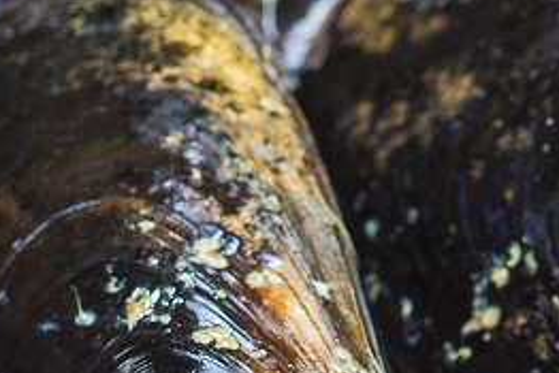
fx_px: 9352
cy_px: 724
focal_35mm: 602
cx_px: -58
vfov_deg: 2.3
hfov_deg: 3.4
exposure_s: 1/250
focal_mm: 105
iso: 100
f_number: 11
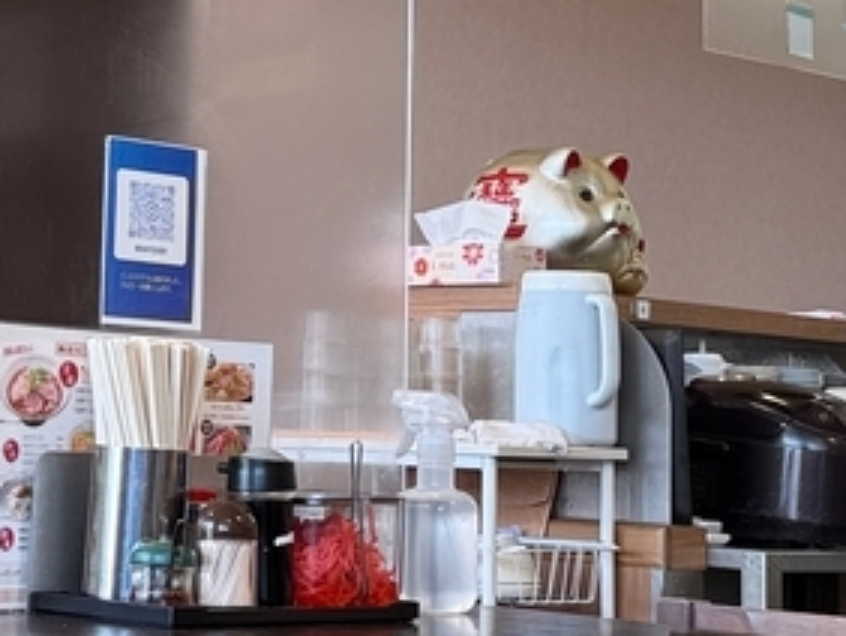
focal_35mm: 102
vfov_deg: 14.4
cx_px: 249
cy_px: 48
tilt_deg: +8.5
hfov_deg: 19.2
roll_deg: -2.2
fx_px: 2495
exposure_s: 1/133
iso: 80
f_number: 1.78
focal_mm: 6.76
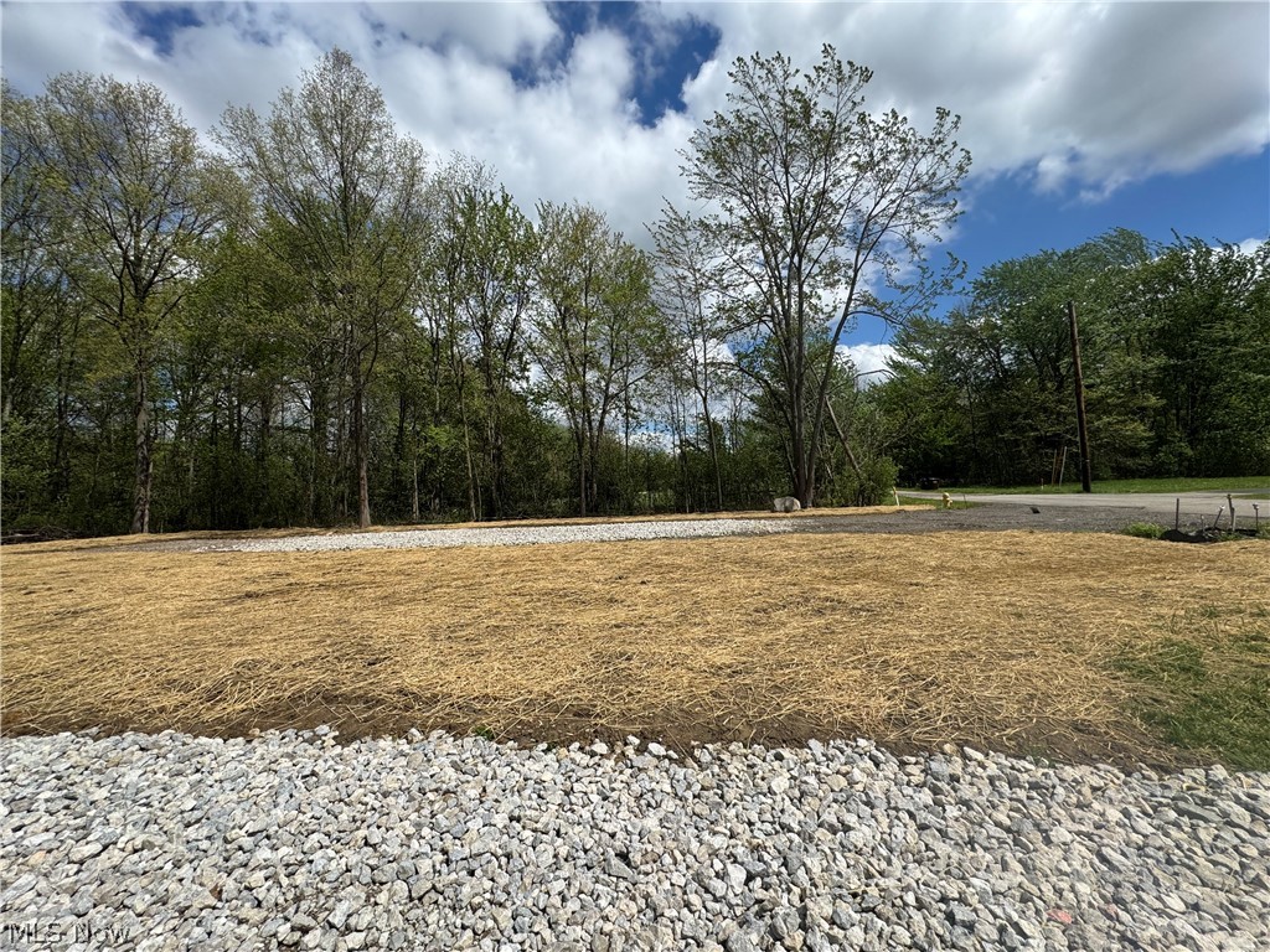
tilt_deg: +3.4
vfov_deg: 85.7
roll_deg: +1.6
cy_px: 476
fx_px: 514
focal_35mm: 14
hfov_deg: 102.1
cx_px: 635
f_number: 2.2
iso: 50
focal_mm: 2.22
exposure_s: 1/2985
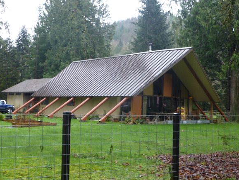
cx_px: 112
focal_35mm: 52
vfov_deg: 28.1
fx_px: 359
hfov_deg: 36.8
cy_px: 87
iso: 160
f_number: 4.2
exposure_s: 1/60
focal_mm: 8.5
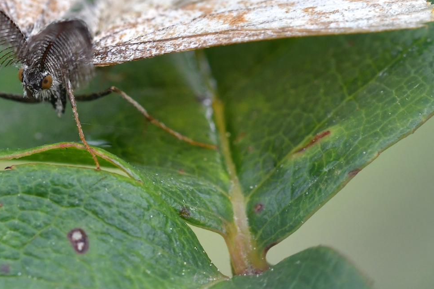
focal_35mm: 291
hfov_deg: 7.1
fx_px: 3507
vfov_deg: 4.7
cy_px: 22
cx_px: 78
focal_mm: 105
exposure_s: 1/640
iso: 1100
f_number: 13
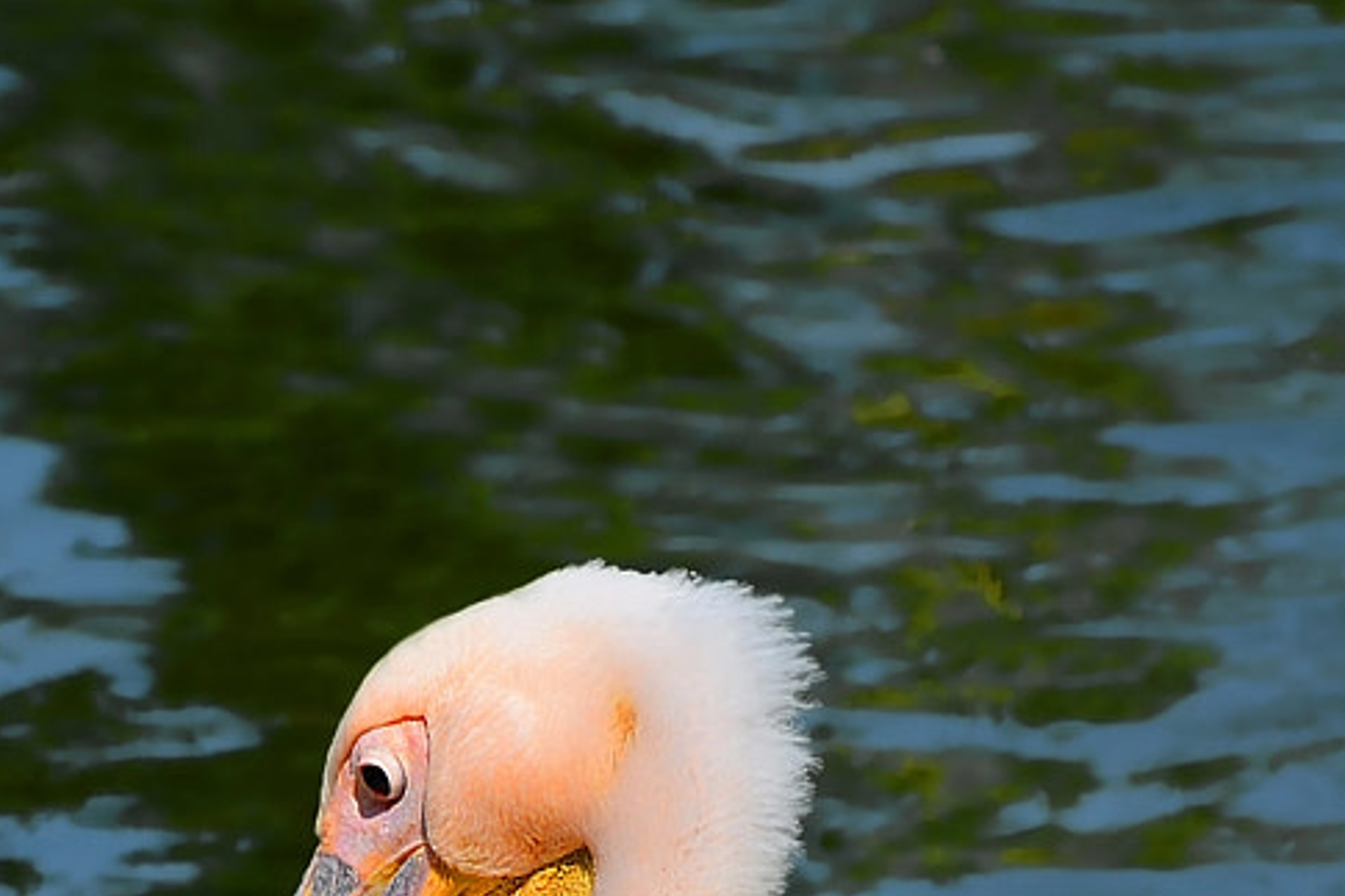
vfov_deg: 2.0
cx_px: 474
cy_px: 1415
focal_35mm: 693
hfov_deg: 3.0
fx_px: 25881
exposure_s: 1/320
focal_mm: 140
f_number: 5.6
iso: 100
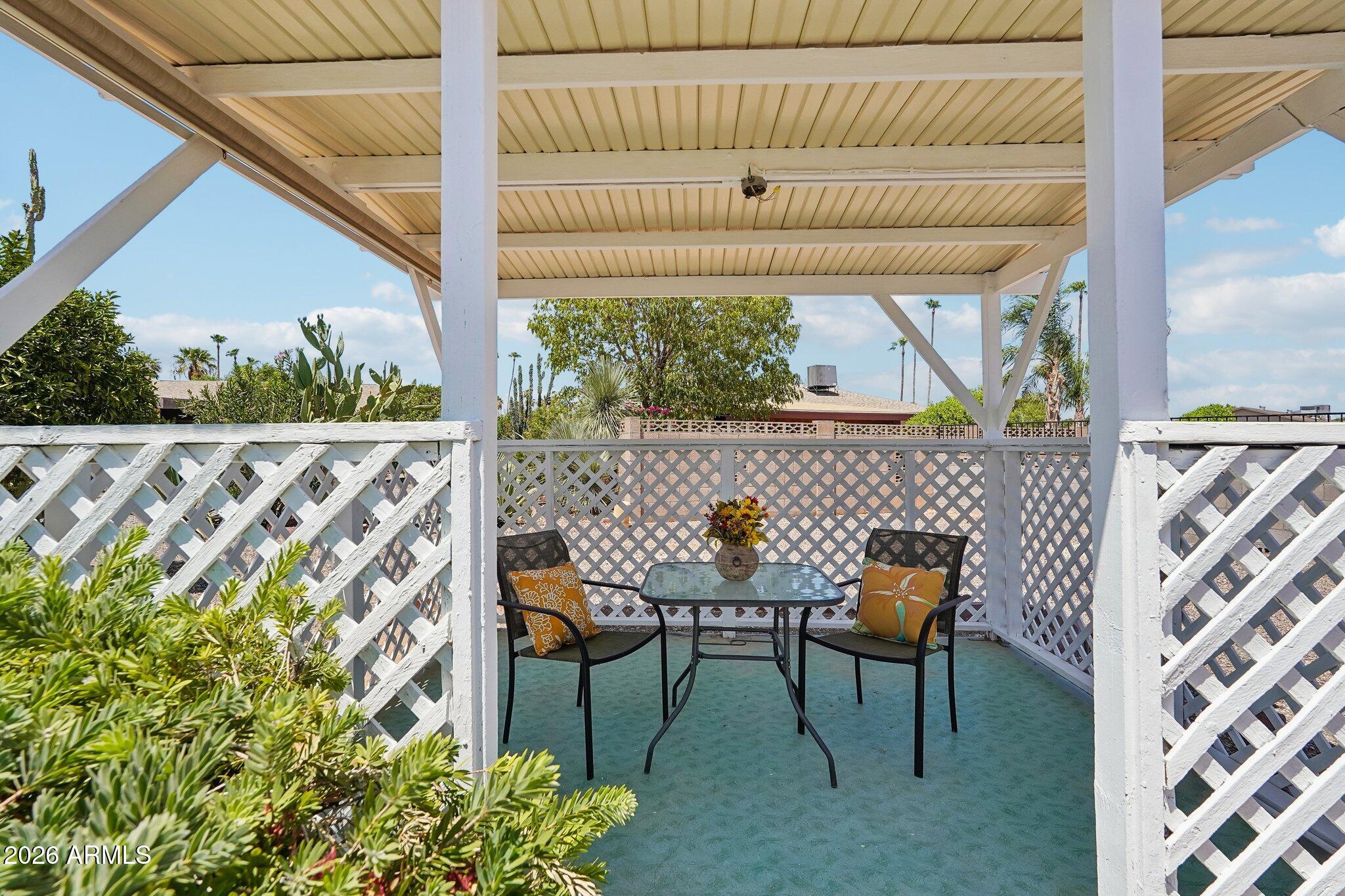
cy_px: 448
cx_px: 672
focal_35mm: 16
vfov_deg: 72.0
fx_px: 616
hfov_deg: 95.0
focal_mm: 16.5
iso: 400
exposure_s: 1/640
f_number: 8
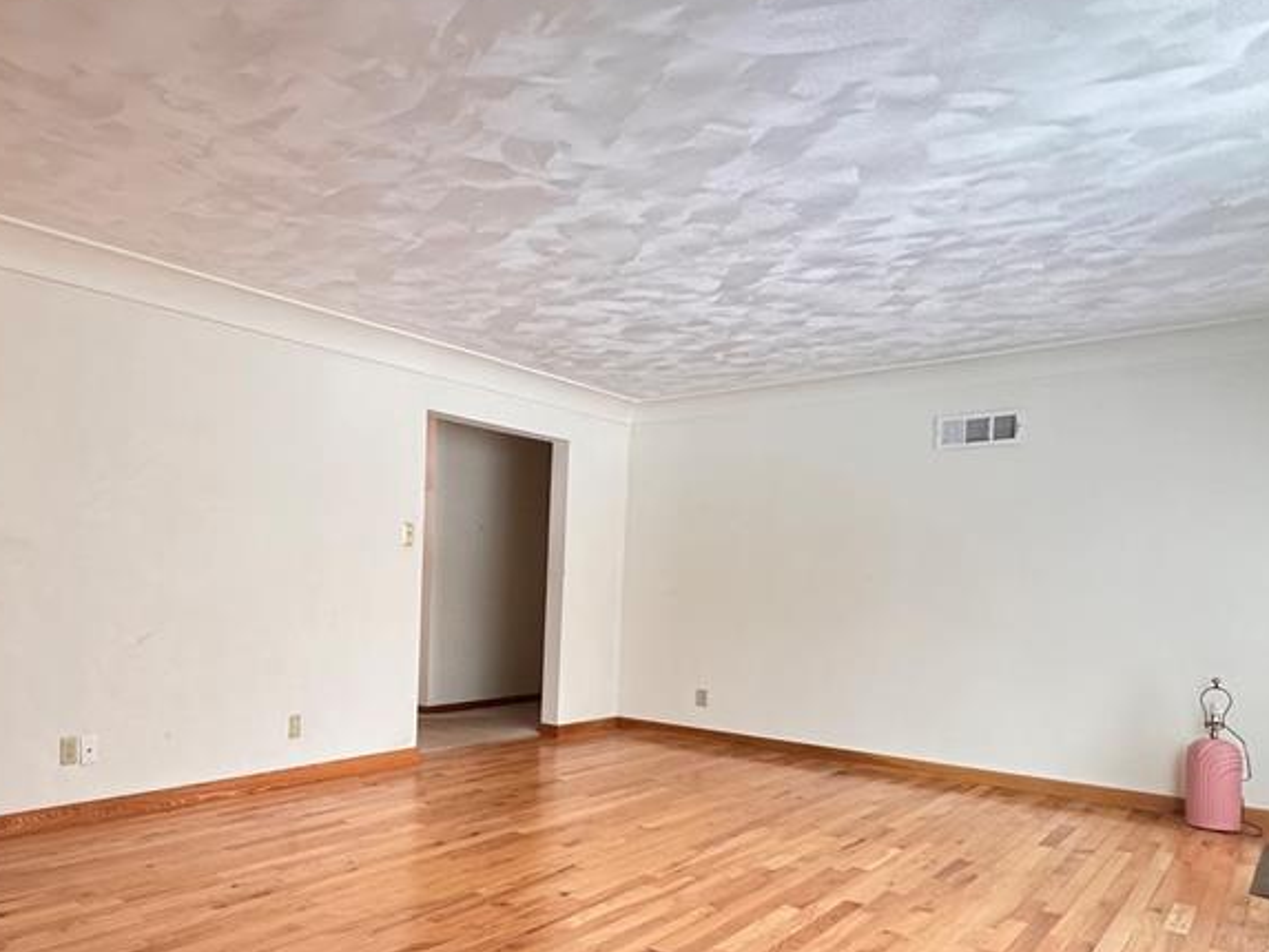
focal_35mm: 25
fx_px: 917
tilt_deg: -1.9
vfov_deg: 54.2
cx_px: 252
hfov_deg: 63.4
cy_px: 604
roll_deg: -1.6
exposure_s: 1/60
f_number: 2.2
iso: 250
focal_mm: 2.22
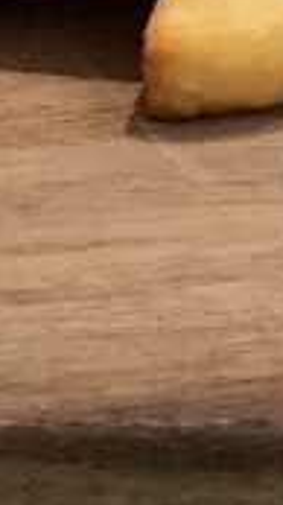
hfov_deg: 3.5
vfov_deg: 6.0
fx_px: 4493
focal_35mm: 336
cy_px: -928
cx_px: -706
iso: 125
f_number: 2.4
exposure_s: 1/33
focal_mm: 6
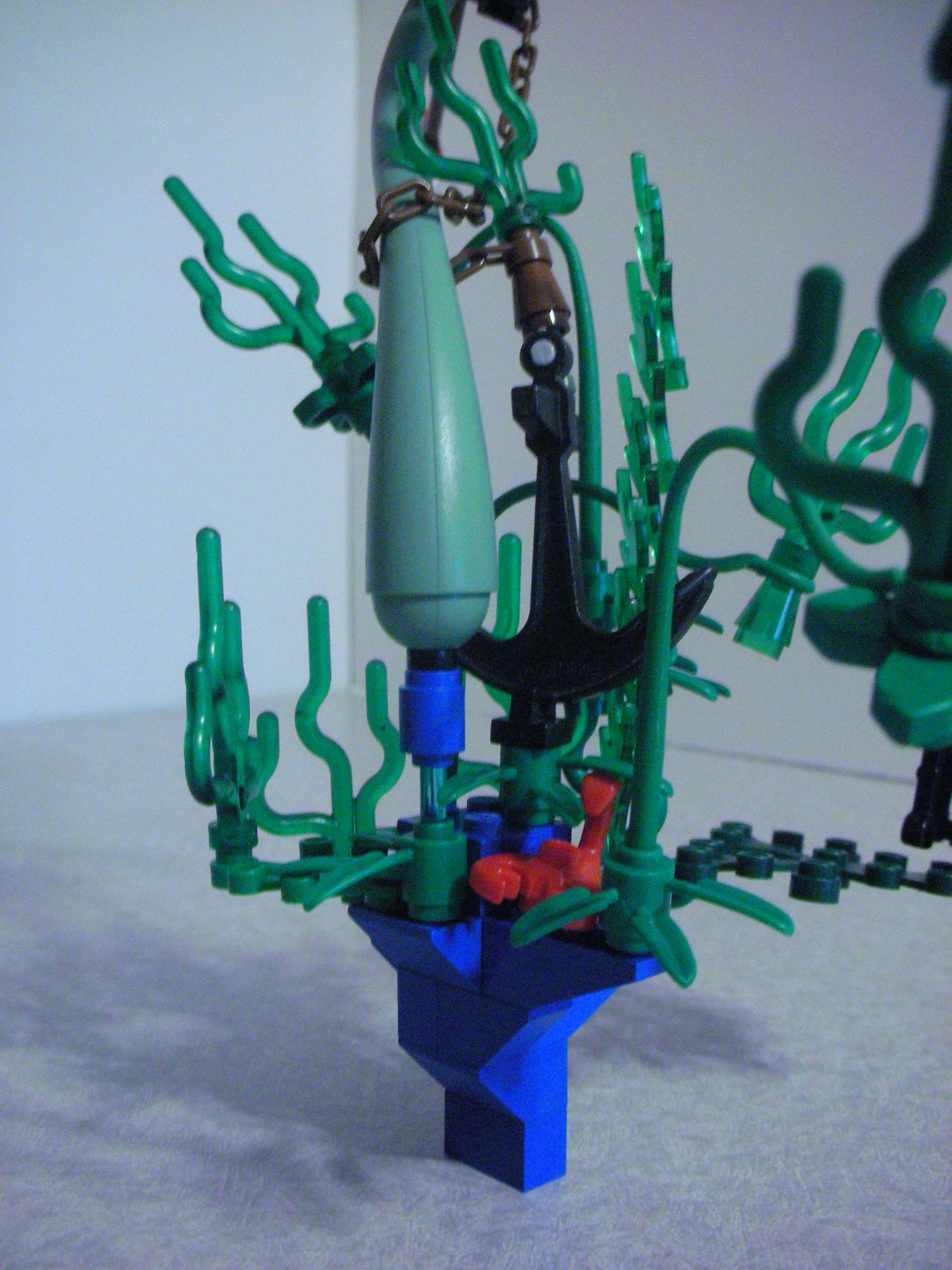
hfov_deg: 40.7
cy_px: 635
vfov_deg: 52.6
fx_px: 1283
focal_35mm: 35
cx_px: 476
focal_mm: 5.8
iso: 400
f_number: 3
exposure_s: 1/13
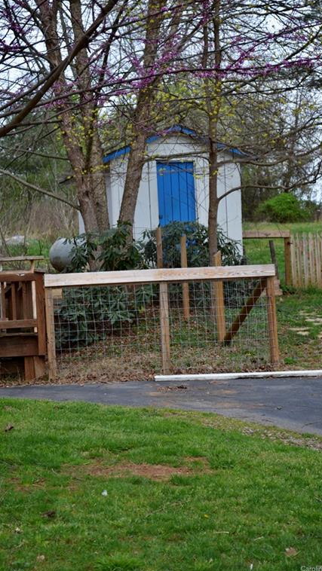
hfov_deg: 13.8
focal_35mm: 88
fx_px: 1327
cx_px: 169
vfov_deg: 24.3
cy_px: 285
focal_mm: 55
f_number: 5.6
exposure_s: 1/125
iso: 160
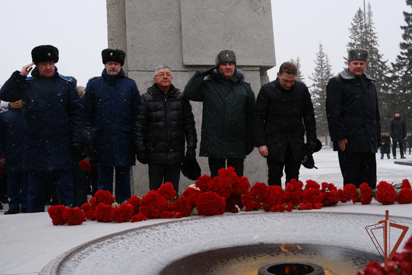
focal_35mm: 38
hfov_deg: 50.7
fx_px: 435
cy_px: 138
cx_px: 206
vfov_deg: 35.1
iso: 320
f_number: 4
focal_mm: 25.4
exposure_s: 1/500
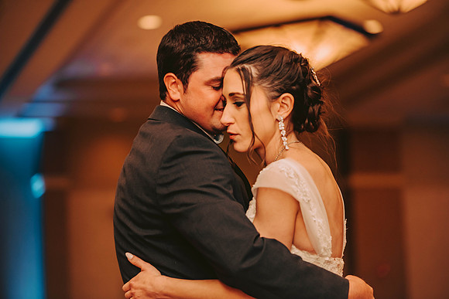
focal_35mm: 130
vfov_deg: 10.6
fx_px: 1622
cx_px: 224
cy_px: 150
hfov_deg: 15.8
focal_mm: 130
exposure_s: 1/60
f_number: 2.8
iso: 800
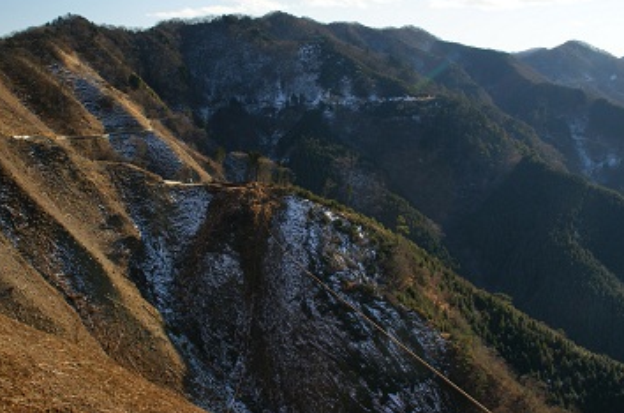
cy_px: 166
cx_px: 280
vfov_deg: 31.6
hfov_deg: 46.4
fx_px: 726
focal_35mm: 42
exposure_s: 1/50
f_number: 8
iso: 100
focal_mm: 22
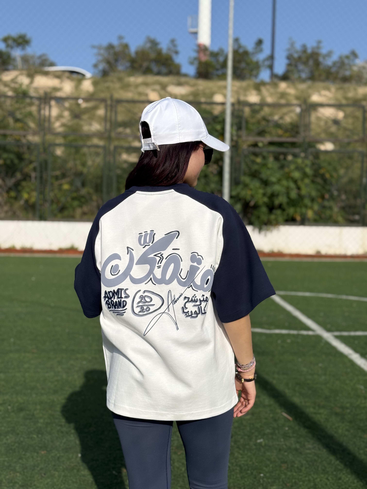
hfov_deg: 30.3
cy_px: 244
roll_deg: -1.7
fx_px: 679
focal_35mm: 48
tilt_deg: -4.2
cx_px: 184
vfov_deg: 39.7
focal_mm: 6.76
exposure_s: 1/11364
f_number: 1.78
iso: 64
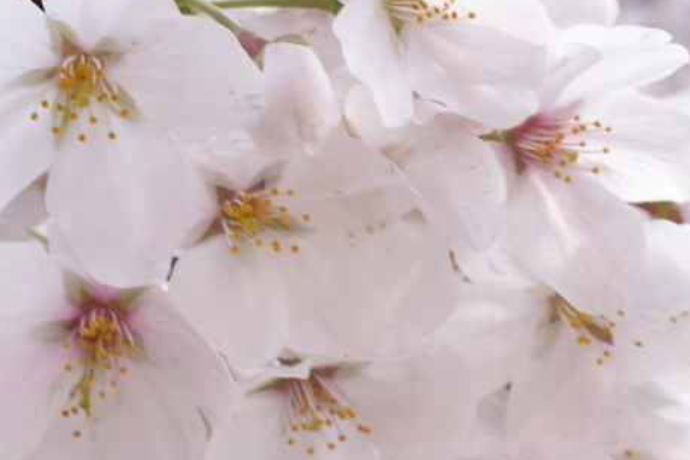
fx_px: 3028
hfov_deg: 13.0
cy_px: 103
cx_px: 301
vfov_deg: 8.7
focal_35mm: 158
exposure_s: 1/40
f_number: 11
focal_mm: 40
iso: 100
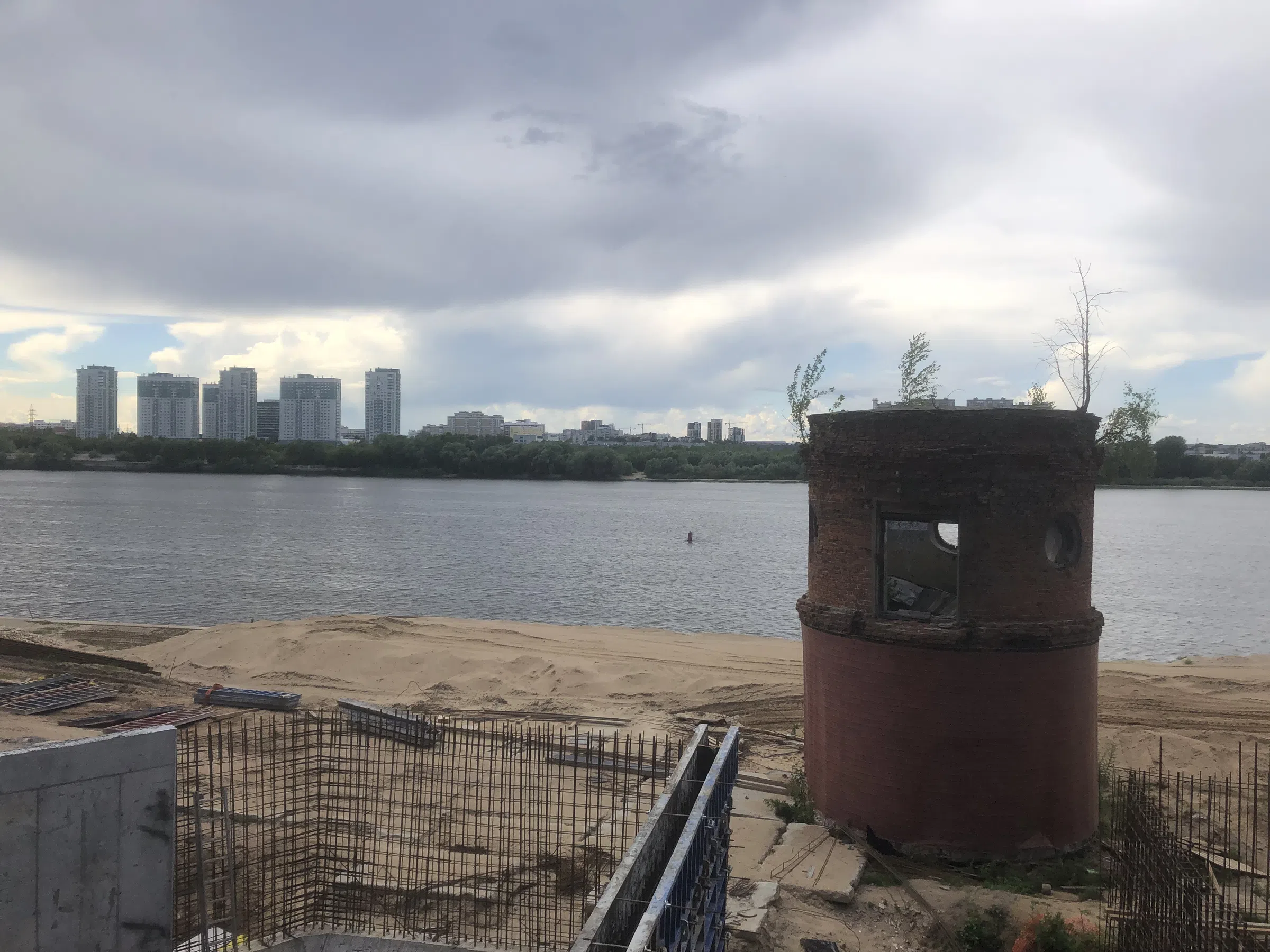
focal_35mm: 28
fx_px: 1027
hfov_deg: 63.4
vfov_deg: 49.7
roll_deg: -1.9
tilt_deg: -0.1
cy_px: 476
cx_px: 635
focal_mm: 3.99
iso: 20
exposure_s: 1/2000
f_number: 1.8
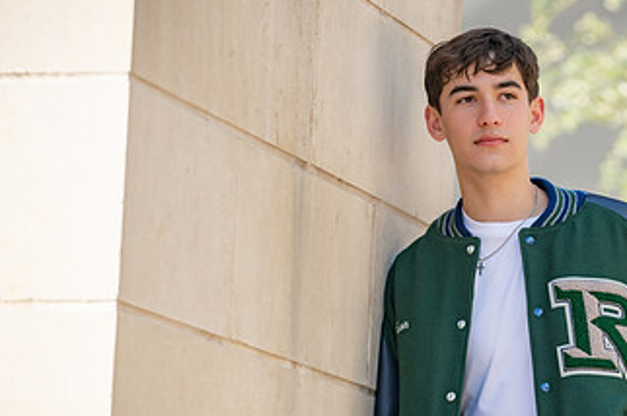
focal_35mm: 193
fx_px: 3358
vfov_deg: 7.1
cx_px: 500
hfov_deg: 10.6
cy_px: 254
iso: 100
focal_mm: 107
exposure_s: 1/320
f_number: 2.8
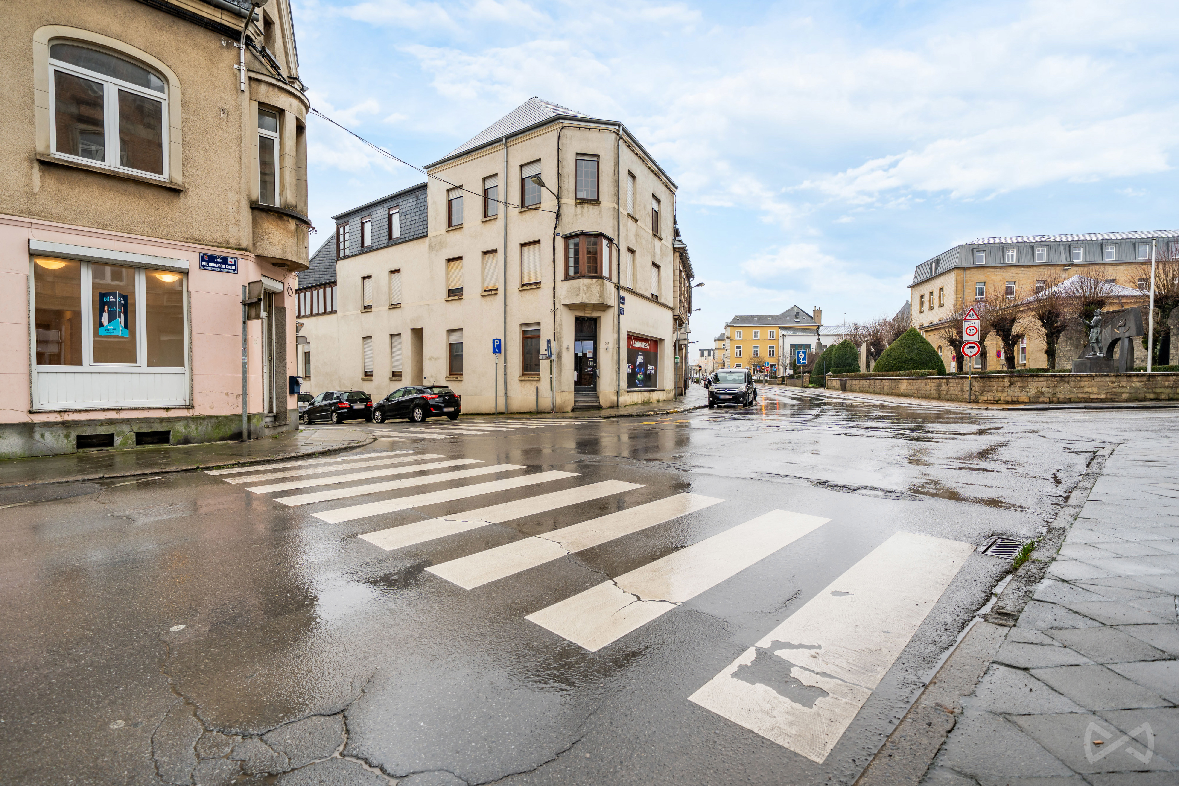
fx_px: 524
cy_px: 393
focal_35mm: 16
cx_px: 590
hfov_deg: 96.7
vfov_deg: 73.7
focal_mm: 16
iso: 100
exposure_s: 1/125
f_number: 4
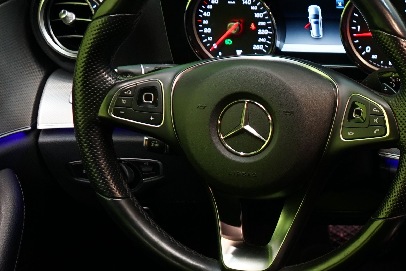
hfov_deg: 20.9
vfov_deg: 15.7
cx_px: 577
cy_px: 280
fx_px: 959
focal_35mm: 85
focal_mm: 28
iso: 500
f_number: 3.5
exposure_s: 1/30
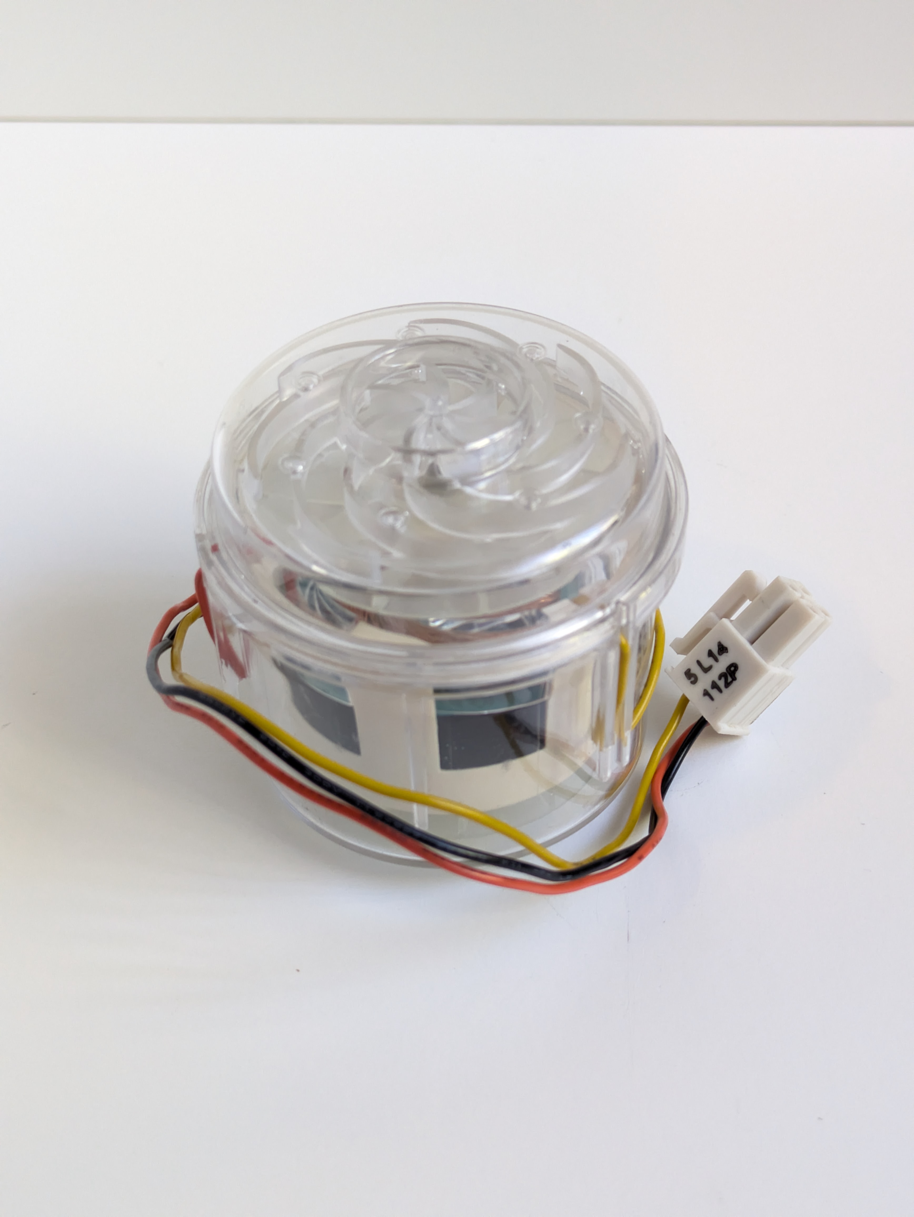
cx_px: 457
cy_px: 608
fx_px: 1794
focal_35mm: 51
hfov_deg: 28.6
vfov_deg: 37.5
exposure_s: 1/100
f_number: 1.89
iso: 301
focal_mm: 5.43
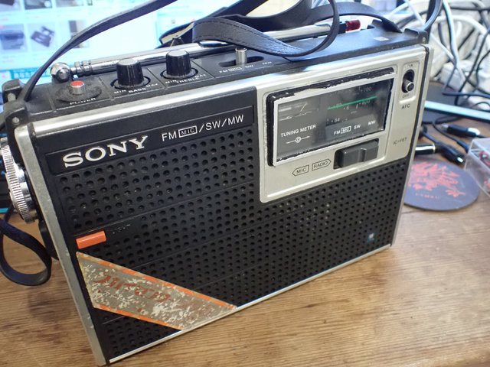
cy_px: 184
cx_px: 245
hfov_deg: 60.0
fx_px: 425
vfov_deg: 46.8
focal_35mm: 30
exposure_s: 1/50
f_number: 2.3
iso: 1600
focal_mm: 5.4
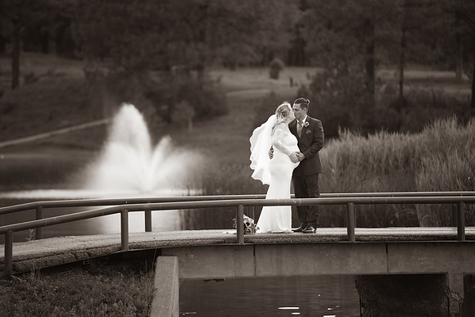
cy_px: 130
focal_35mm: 216
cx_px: 210
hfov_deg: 9.5
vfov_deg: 6.4
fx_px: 2847
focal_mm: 180
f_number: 2.8
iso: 800
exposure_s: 1/800
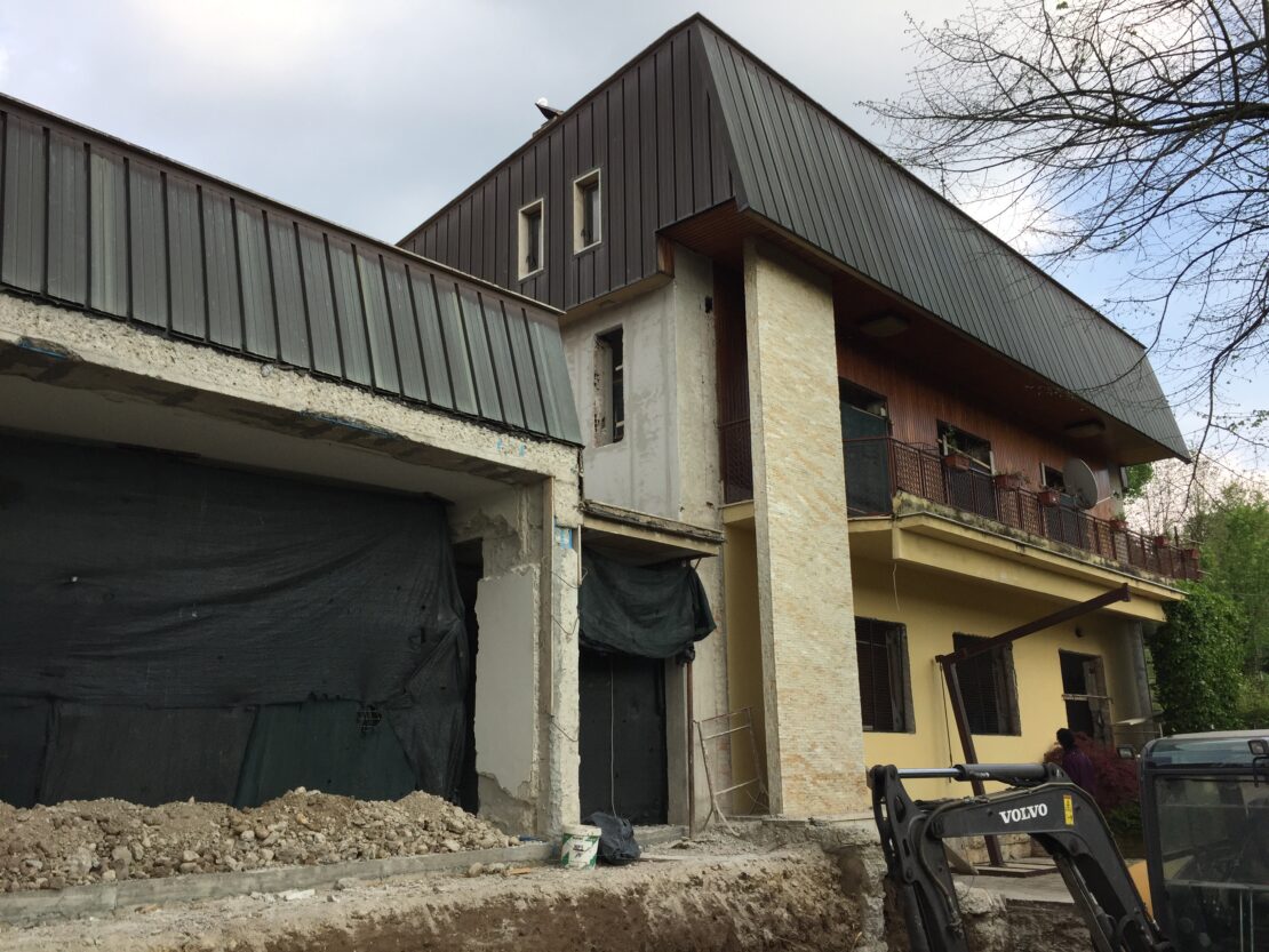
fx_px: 1063
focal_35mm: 29
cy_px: 476
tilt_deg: +14.4
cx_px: 634
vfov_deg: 48.2
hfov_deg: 61.6
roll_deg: +0.1
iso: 32
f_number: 2.2
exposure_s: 1/791
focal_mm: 4.15
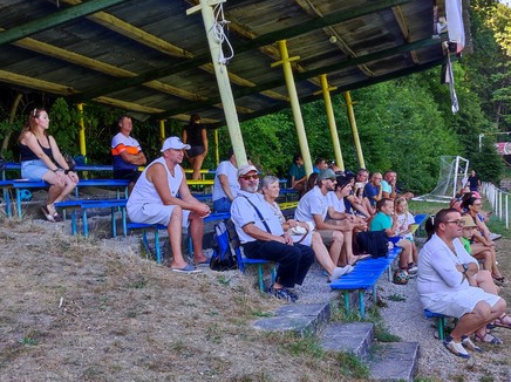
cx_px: 251
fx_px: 634
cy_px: 248
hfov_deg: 43.9
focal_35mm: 43
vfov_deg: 33.3
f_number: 1.79
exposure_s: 1/100
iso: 214
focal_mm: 4.7
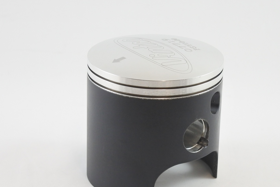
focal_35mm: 86
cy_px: 116
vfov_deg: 15.9
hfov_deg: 23.6
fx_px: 669
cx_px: 156
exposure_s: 1/125
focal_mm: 24.8
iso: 720
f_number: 5.3
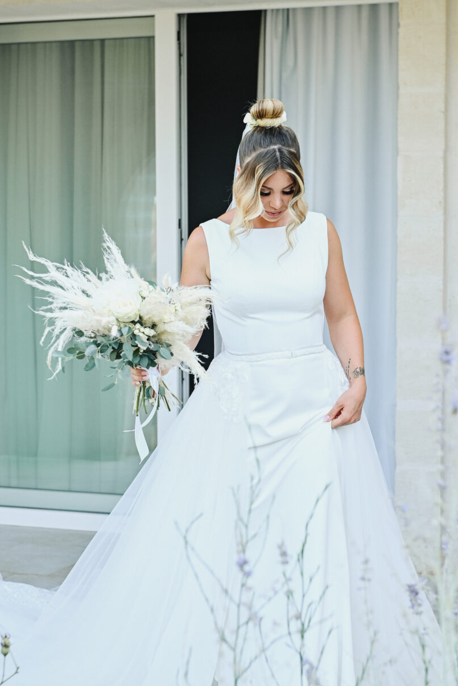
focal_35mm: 87
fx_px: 1660
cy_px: 385
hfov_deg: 15.7
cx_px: 266
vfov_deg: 23.4
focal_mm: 70
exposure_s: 1/800
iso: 800
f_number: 5
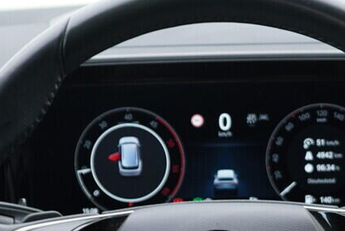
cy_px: 275
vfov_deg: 11.1
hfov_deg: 16.9
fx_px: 1160
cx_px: 202
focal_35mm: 121
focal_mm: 24
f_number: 2.8
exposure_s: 1/40
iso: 200
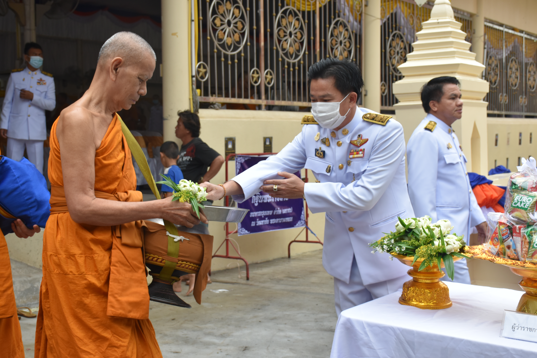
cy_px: 179
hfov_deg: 38.9
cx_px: 268
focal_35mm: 51
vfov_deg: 26.5
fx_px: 761
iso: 400
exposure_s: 1/160
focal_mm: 34
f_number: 6.3
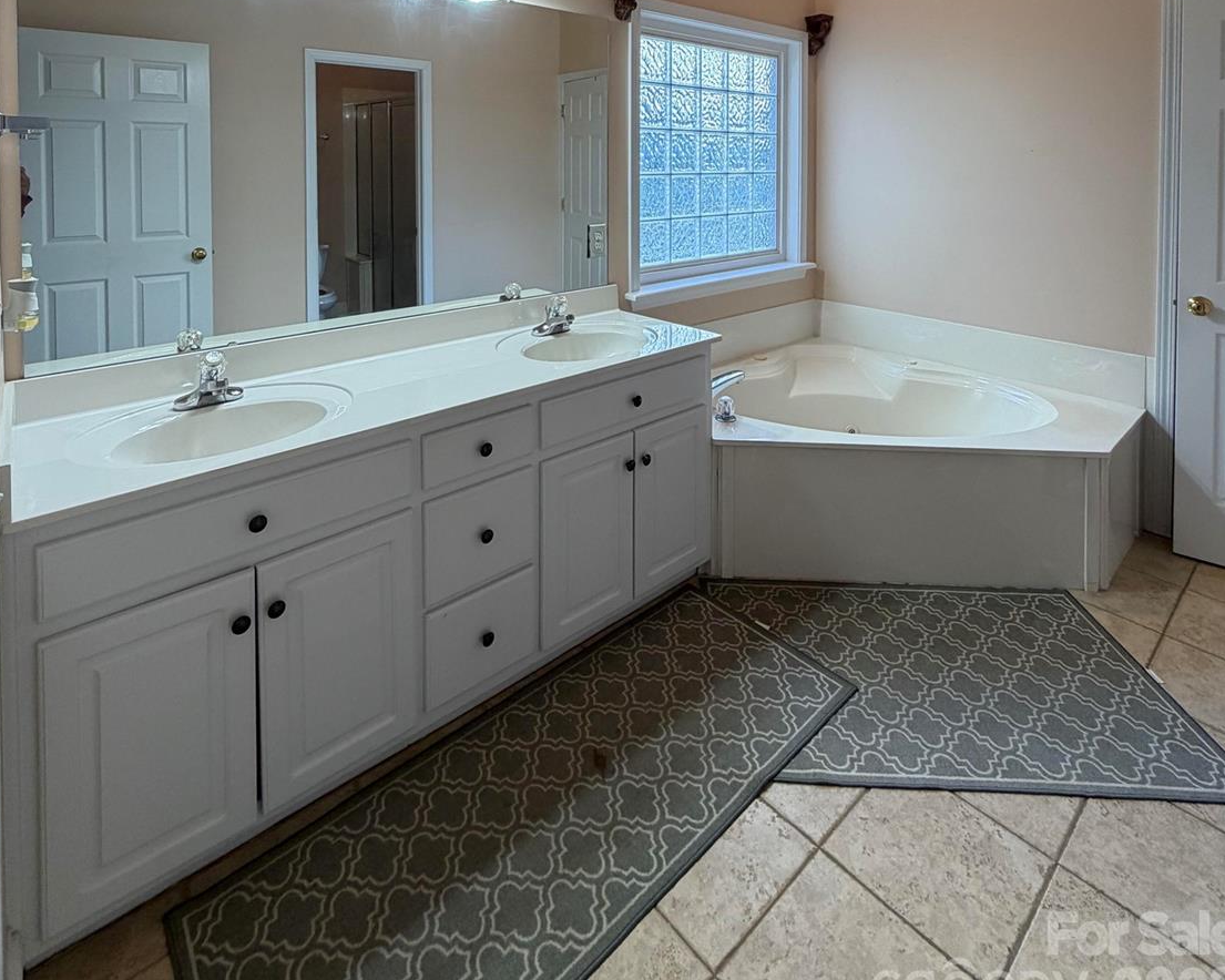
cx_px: 608
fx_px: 689
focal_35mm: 19
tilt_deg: -1.2
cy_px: 183
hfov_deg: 83.3
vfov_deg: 64.0
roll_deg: -0.3
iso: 160
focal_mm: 2.22
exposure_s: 1/120
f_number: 2.2
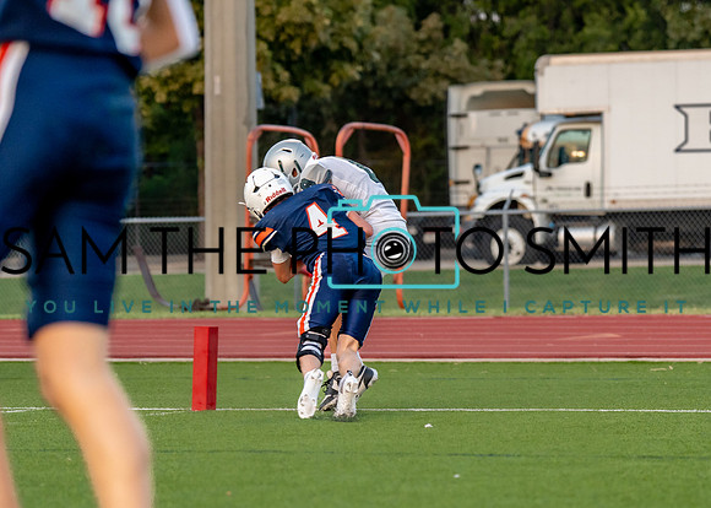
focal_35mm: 185
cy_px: 282
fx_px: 3740
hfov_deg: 10.9
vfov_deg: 7.8
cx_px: 410
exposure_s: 1/1000
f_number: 2.8
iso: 1000
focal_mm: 108
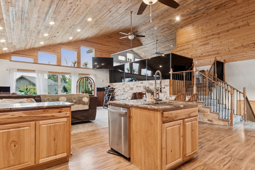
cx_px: 138
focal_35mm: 19
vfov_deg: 64.5
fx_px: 135
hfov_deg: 86.7
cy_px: 85
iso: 100
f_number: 6.3
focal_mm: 10
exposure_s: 1/4
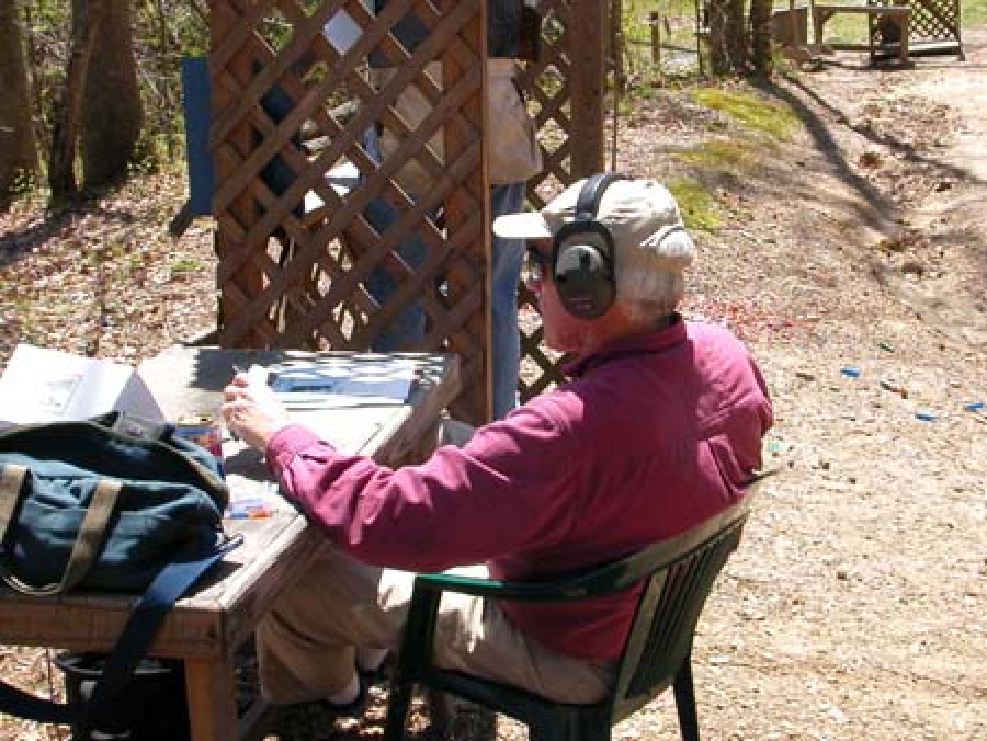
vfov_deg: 27.1
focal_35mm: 54
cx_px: 494
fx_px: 1541
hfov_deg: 35.5
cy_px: 370
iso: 100
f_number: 5.4
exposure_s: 1/184
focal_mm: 8.2
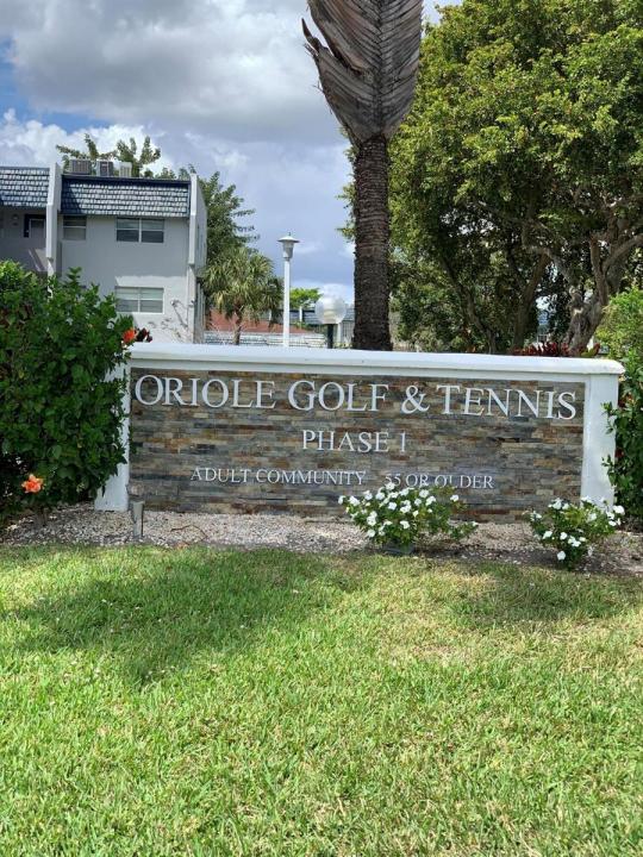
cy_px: 428
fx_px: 1288
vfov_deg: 36.8
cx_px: 322
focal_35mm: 52
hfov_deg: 28.0
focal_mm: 6
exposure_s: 1/888
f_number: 2.4
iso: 16
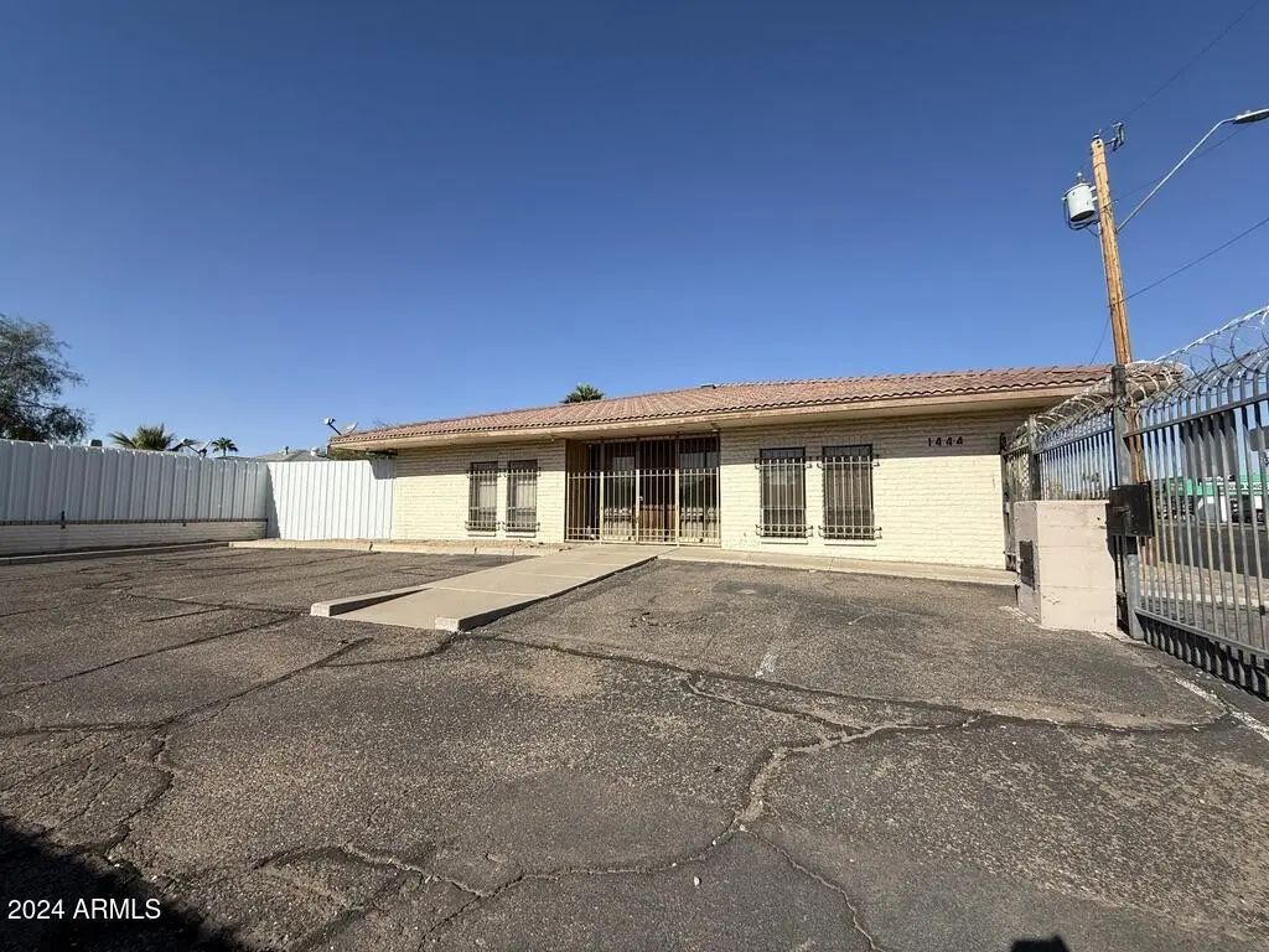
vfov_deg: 85.7
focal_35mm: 14
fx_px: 513
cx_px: 634
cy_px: 476
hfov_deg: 102.1
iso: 50
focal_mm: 2.22
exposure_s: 1/3460
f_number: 2.2
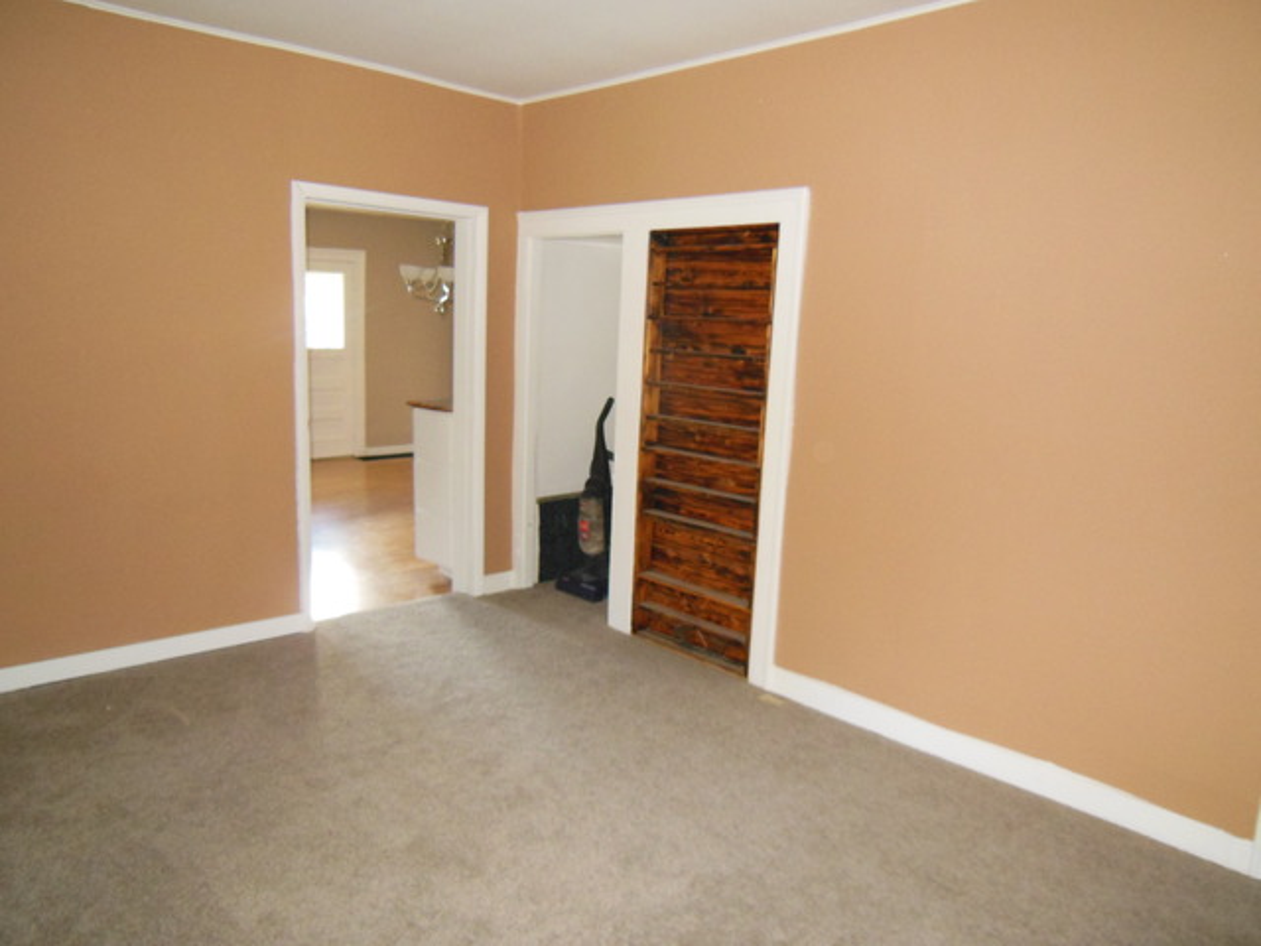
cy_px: 473
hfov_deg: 69.4
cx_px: 630
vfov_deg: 54.9
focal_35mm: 25
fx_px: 911
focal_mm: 4.5
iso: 800
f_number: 3.5
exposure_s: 1/25
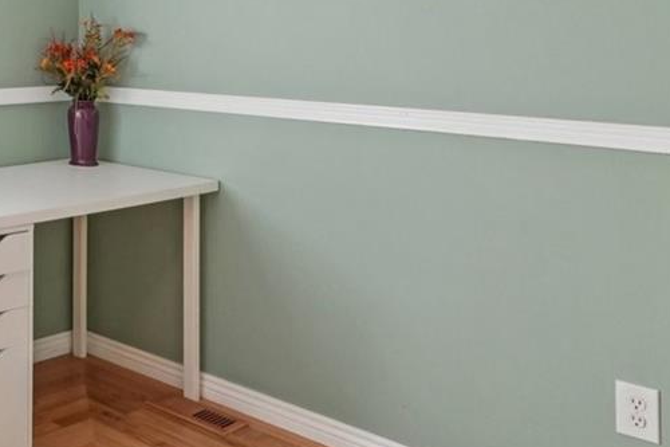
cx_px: -158
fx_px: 893
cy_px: 23
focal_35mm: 48
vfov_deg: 26.8
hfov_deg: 32.8
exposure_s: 1/10
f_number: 8
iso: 800
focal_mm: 10
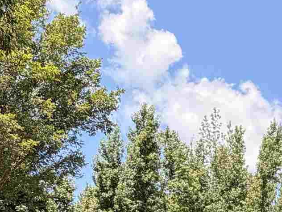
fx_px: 554
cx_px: 203
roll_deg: +0.0
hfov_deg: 28.2
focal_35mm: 68
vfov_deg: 18.8
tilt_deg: -0.2
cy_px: 326
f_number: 2.2
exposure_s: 1/564
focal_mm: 2.22
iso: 40
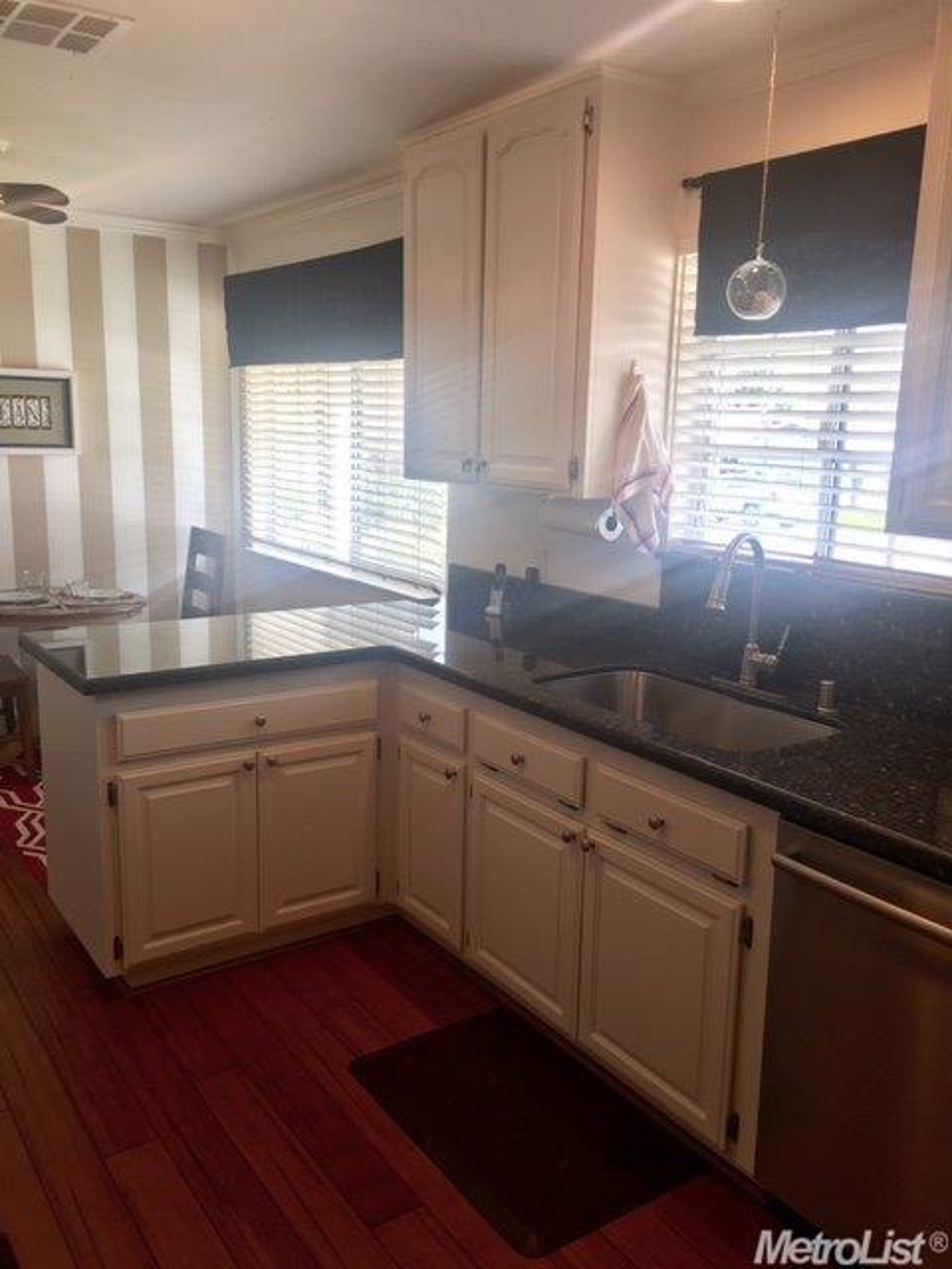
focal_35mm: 29
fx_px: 1063
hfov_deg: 48.2
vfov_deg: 61.7
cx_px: 476
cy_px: 634
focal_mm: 4.15
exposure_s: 1/40
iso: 25
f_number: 2.2
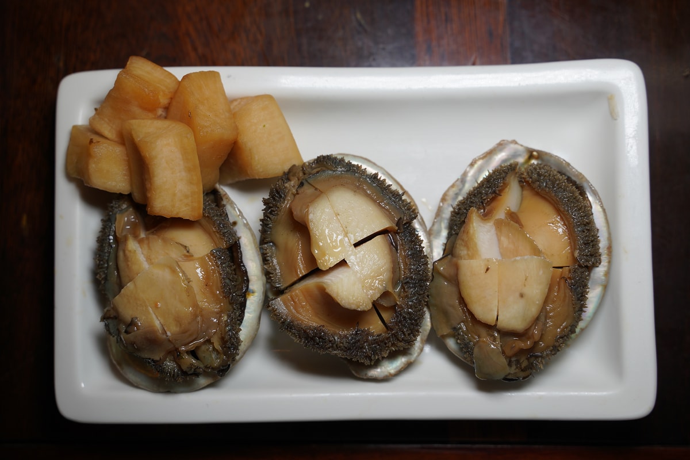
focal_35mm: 41
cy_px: 230
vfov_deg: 32.6
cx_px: 345
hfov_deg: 47.4
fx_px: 786
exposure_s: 1/100
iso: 100
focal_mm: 41
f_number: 5
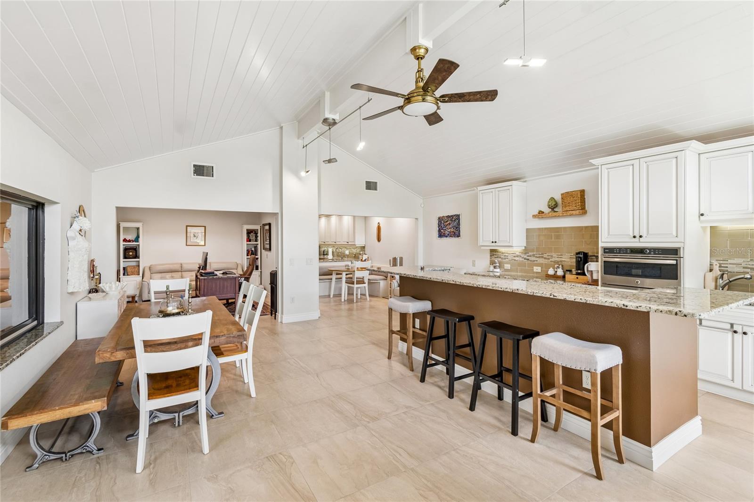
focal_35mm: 15
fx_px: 314
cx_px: 377
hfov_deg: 100.4
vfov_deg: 77.3
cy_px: 251
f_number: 7.1
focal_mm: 10
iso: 100
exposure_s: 1/8
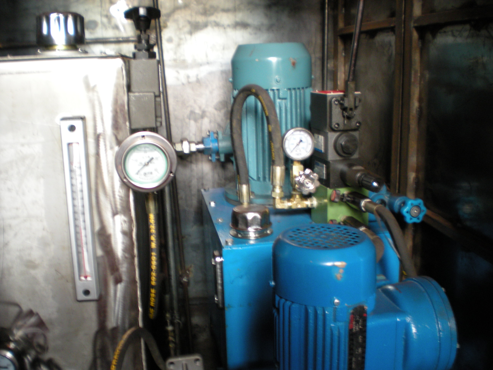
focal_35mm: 38
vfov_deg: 37.7
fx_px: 541
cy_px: 185
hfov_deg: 49.0
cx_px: 246
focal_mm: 6.3
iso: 200
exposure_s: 1/12.6
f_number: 3.1
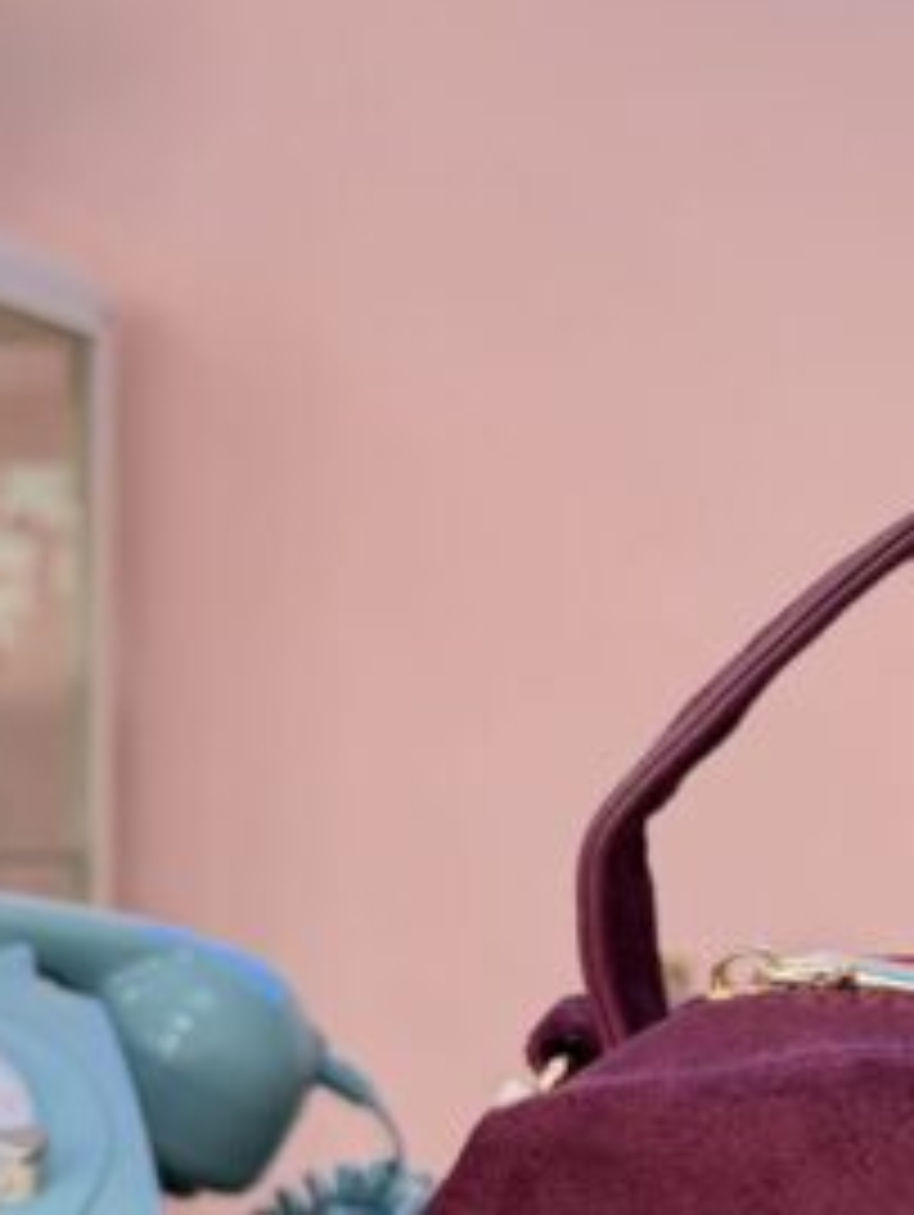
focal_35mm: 71
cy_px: 783
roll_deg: +0.2
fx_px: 2496
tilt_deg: -0.6
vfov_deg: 27.3
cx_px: 1256
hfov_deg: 18.9
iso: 200
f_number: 1.78
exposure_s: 1/60
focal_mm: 6.76
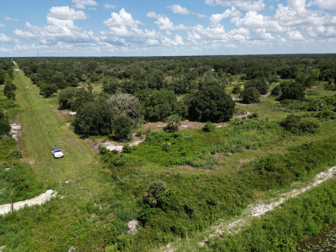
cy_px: 126
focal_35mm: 24
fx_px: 233
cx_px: 168
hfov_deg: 71.6
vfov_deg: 56.8
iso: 110
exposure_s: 1/3000
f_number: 1.7
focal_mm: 6.72
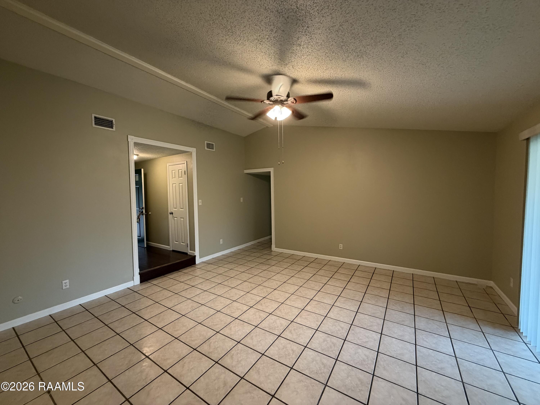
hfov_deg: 102.1
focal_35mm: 14
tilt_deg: -2.9
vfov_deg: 85.7
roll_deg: +1.9
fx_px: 218
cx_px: 270
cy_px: 202
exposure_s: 1/60
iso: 400
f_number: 2.2
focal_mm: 2.22
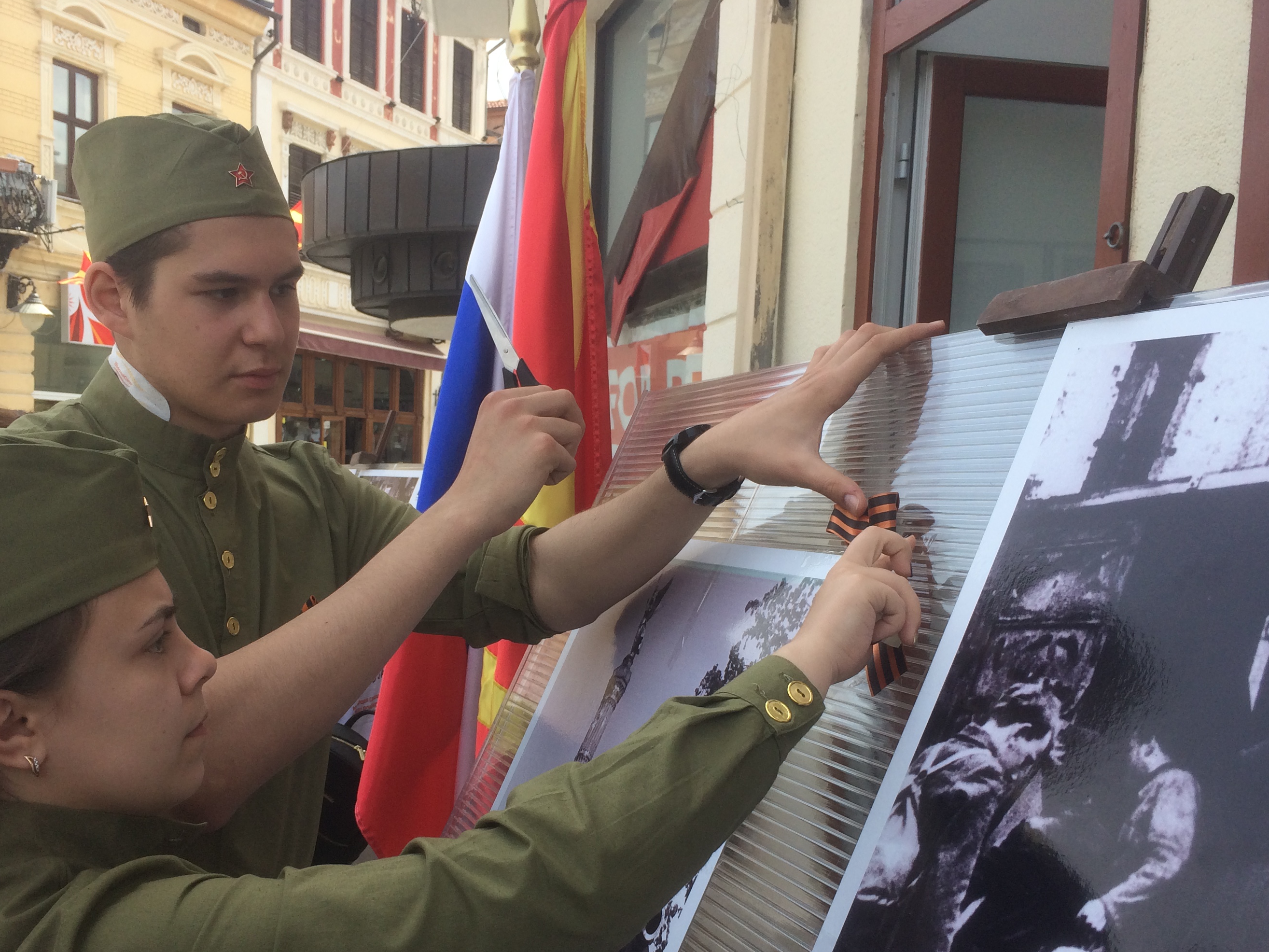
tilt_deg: -3.2
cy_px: 564
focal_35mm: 36
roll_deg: -3.4
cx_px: 566
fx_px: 1320
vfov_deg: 39.5
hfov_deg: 51.3
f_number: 2.2
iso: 32
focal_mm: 4.15
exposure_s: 1/651
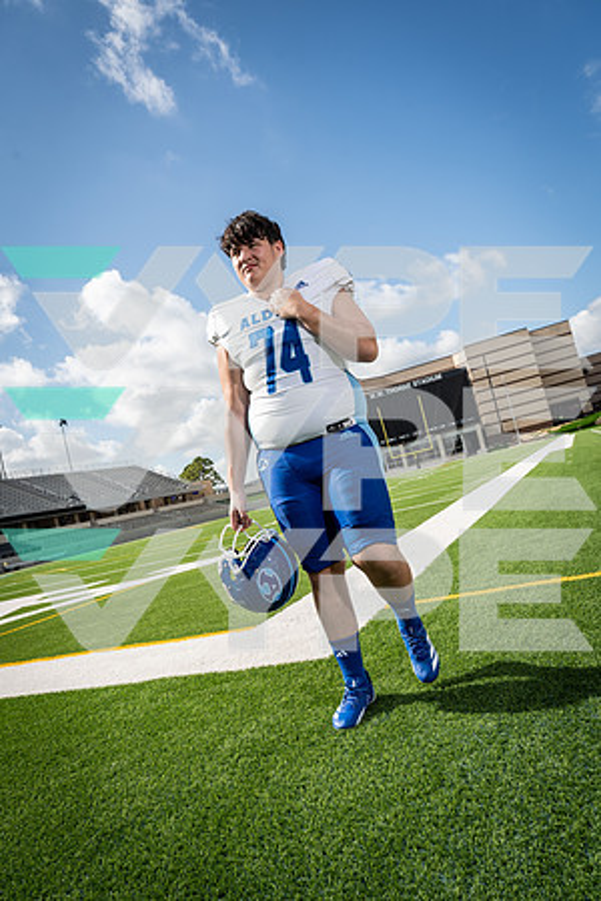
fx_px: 676
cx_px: 300
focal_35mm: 27
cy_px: 450
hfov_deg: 47.9
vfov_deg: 67.4
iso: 125
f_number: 8
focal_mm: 27
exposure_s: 1/250
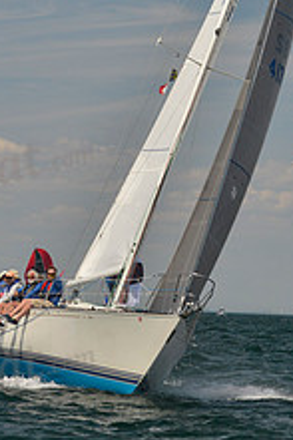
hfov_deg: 7.4
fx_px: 2250
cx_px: 198
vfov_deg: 11.1
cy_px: 52
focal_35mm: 184
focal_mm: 70
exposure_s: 1/800
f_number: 8
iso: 400
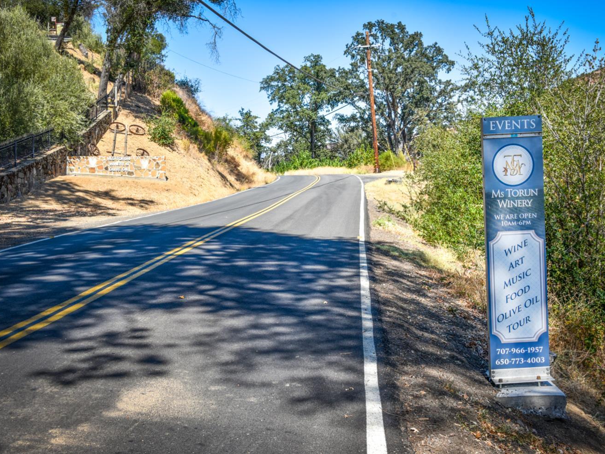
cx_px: 327
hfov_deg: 42.9
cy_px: 224
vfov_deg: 32.9
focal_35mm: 44
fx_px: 769
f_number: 8
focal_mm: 40
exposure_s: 1/250
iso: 160
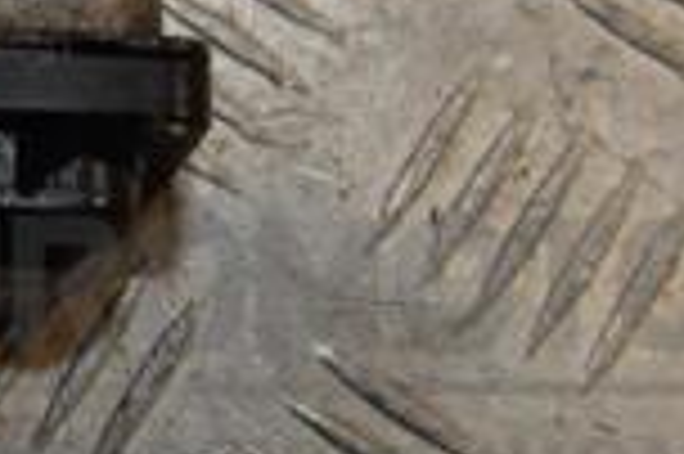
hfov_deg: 12.8
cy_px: -315
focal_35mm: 154
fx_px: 2923
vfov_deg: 8.6
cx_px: -297
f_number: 10
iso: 800
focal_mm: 26
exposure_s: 1/200
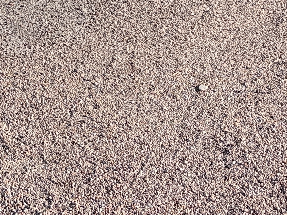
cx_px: -66
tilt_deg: -12.7
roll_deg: +1.1
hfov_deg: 17.6
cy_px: -240
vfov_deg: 12.1
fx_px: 879
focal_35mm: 106
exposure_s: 1/3584
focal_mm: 6.76
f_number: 1.78
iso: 80
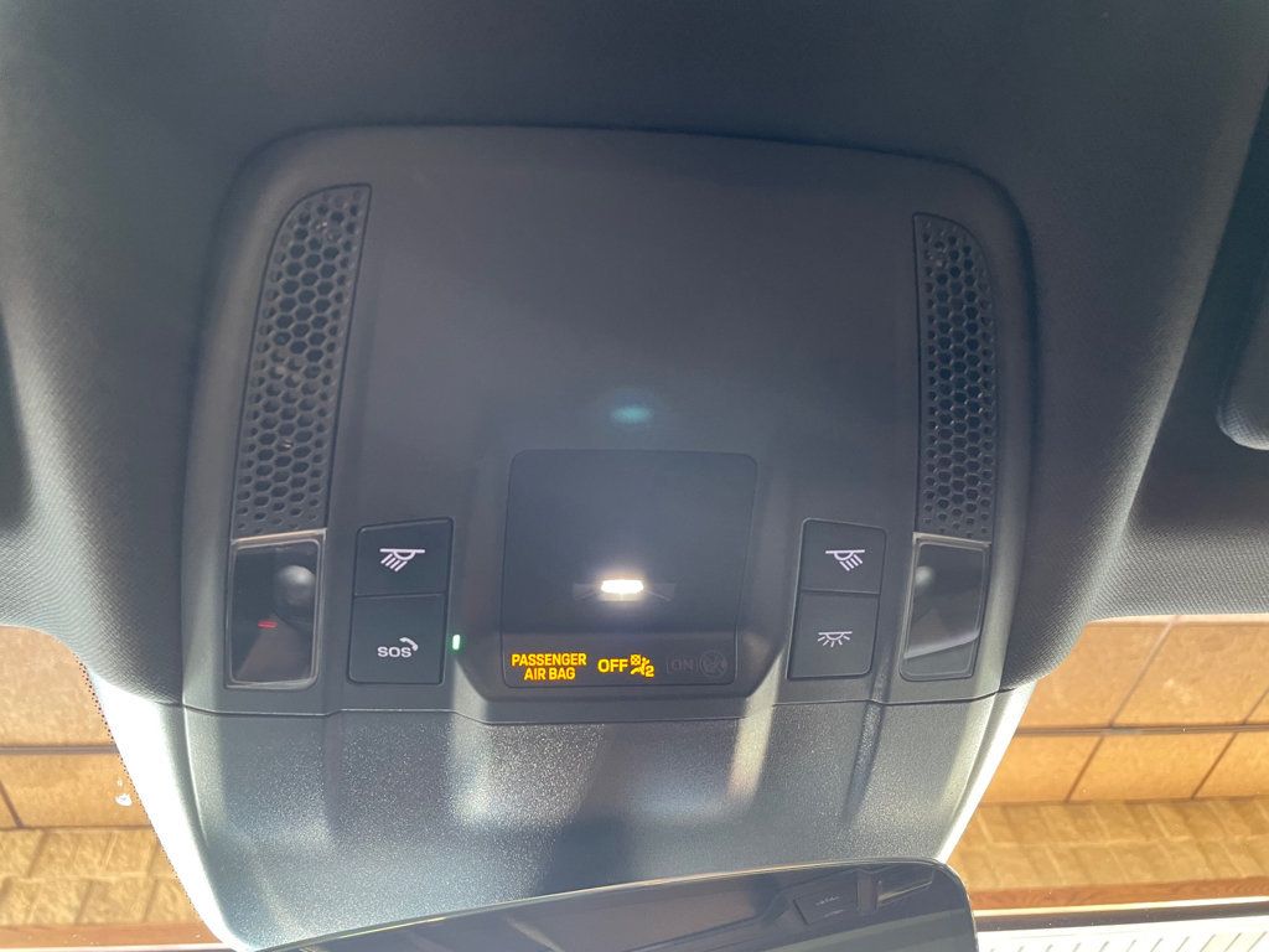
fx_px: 953
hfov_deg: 67.3
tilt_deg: +53.6
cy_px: 476
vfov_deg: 53.1
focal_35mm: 26
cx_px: 634
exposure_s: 1/60
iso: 250
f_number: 1.6
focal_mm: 4.2
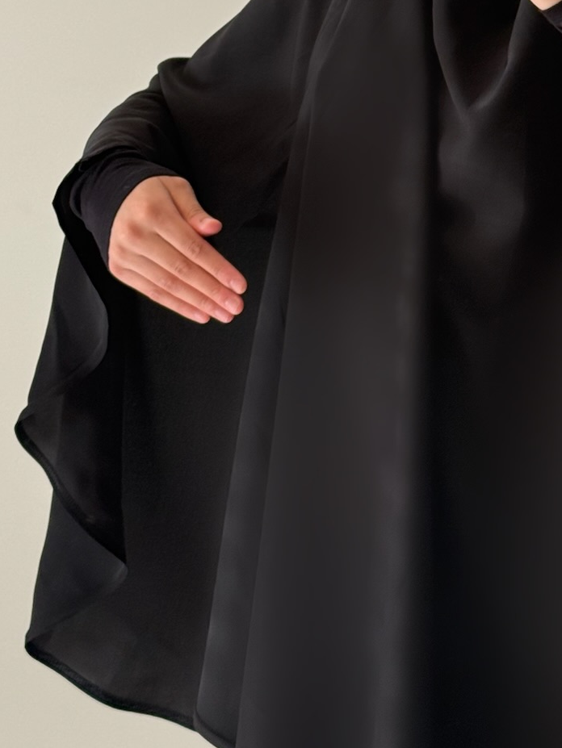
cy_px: 174
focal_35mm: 106
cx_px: 502
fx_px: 2293
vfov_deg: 18.4
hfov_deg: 13.8
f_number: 1.78
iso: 125
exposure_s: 1/80
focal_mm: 6.76
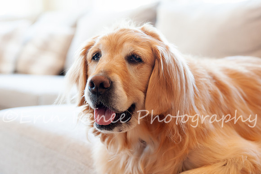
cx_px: 144
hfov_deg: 26.1
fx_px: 563
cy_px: 75
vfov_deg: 17.5
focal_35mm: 78
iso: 1000
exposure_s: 1/125
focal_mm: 58
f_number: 2.8
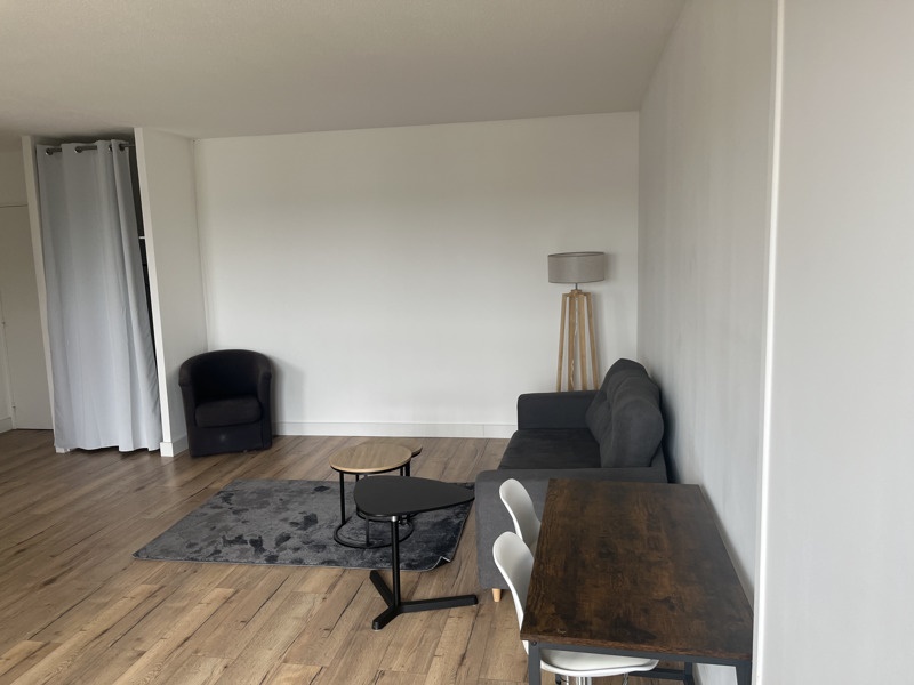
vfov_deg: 53.1
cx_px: 457
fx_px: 687
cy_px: 342
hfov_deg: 67.3
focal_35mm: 26
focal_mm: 5.1
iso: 64
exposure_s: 1/121
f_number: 1.6
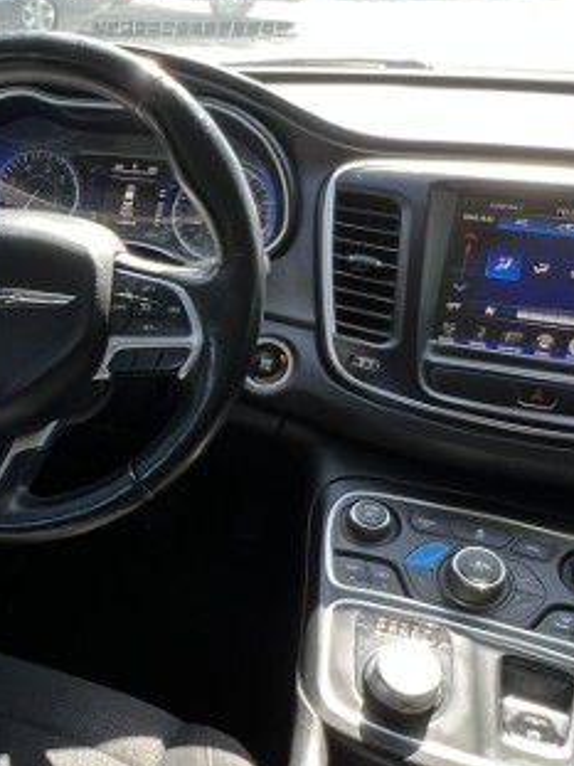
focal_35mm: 39
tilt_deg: -29.0
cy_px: 442
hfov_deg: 33.8
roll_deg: -1.2
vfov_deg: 47.7
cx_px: 7
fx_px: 863
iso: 64
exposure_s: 1/99
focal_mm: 1.57
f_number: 1.8
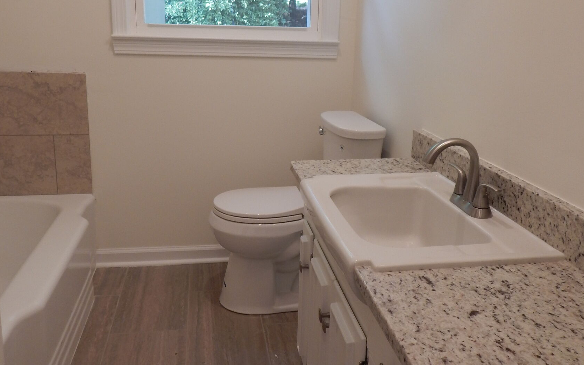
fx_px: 509
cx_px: 287
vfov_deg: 39.2
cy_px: 145
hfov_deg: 59.7
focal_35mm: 32
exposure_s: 1/50
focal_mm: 4
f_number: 3
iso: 125
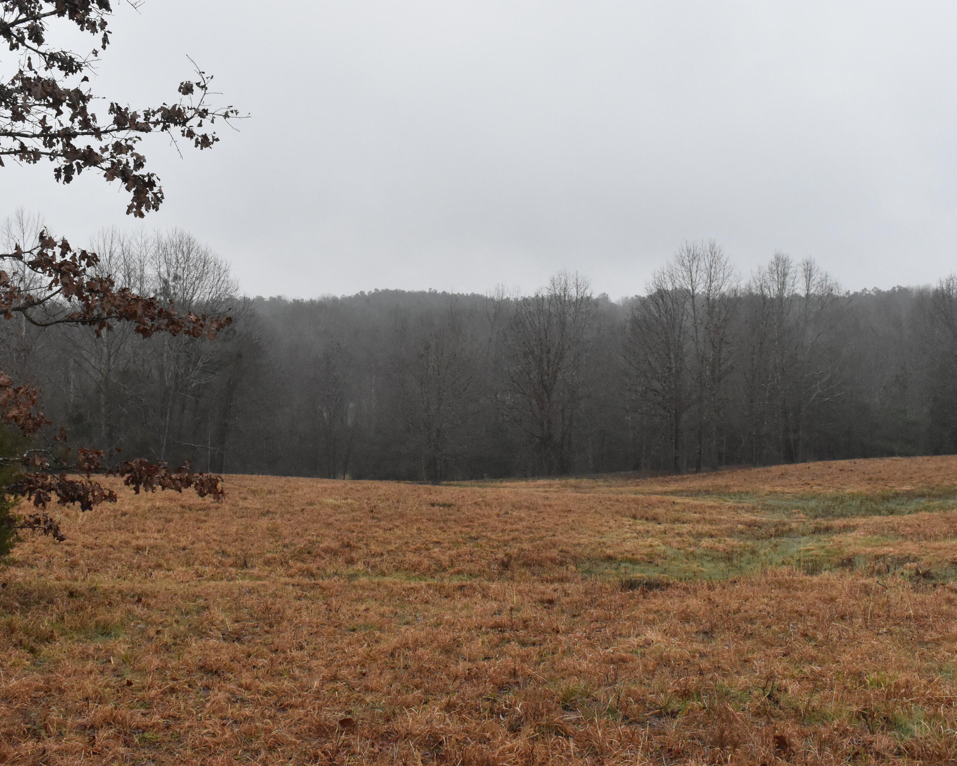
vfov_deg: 36.5
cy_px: 379
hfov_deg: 44.7
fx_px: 1161
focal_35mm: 41
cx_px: 422
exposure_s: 1/800
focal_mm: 24
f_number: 11
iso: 3200
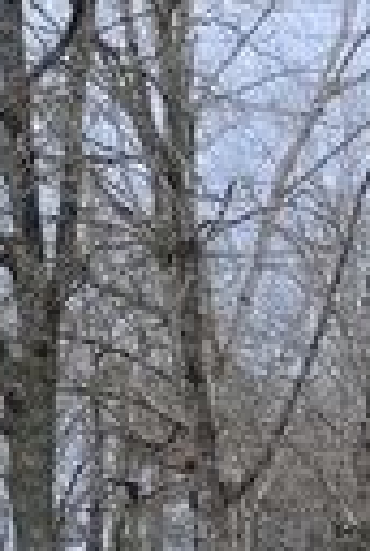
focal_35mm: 149
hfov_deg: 7.4
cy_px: 1119
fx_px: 2285
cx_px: 1321
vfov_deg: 12.1
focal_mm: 5.4
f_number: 1.8
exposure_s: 1/120
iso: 160
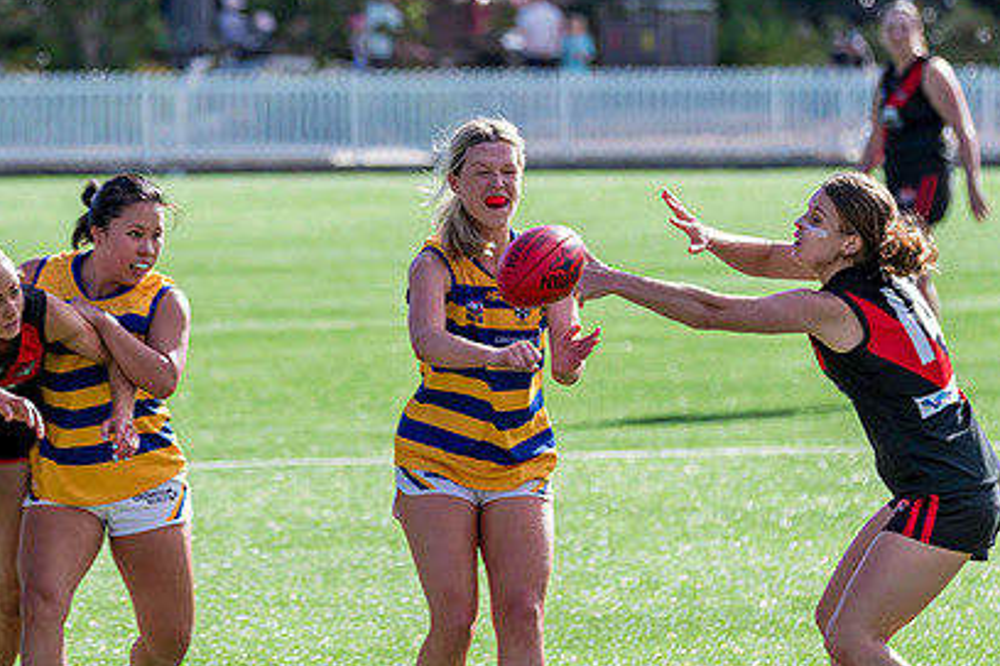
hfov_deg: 5.4
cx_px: 677
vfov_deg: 3.6
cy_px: 330
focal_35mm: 379
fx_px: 10527
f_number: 8
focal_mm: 250
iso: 800
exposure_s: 1/1600
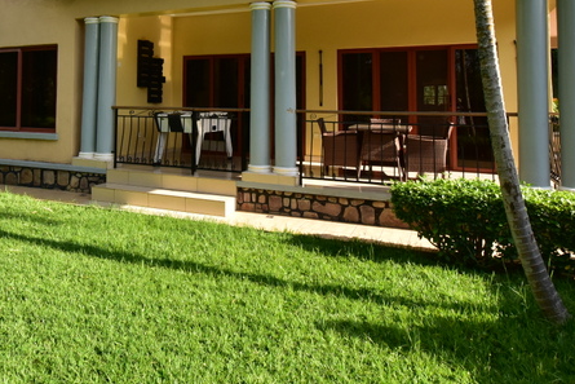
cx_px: 194
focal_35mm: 29
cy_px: 72
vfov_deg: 42.8
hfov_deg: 62.1
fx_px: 463
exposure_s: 1/500
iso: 500
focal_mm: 10
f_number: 8
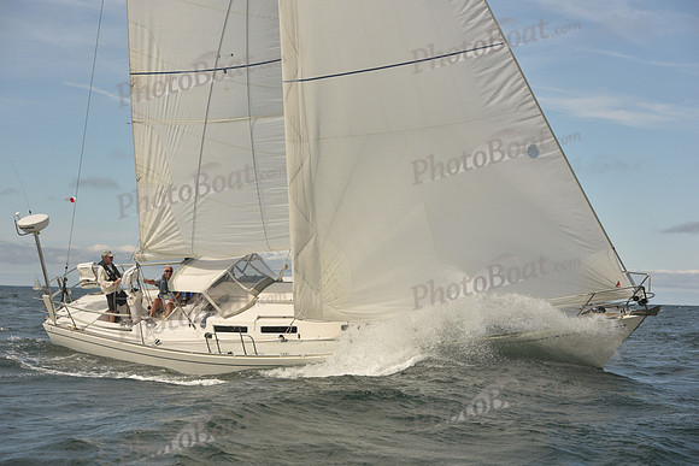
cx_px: 350
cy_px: 233
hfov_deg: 28.8
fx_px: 1359
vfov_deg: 19.5
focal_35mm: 70
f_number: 7.1
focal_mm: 70
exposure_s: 1/1000
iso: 320
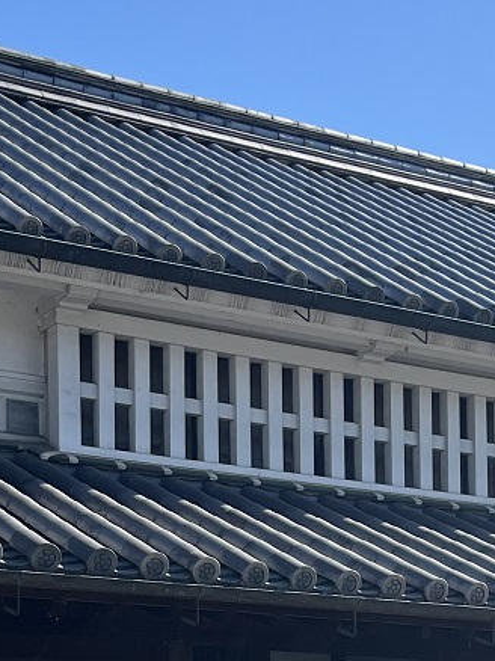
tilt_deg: +2.0
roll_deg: +2.7
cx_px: 460
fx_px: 1813
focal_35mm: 95
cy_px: 735
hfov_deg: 15.3
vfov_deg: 19.7
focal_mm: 5.1
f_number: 1.6
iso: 50
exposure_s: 1/2688
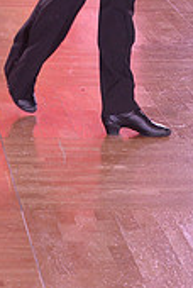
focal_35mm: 289
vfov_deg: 7.0
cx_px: -6
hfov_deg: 4.8
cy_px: -90
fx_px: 2314
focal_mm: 85
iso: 2000
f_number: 6.3
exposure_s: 1/250
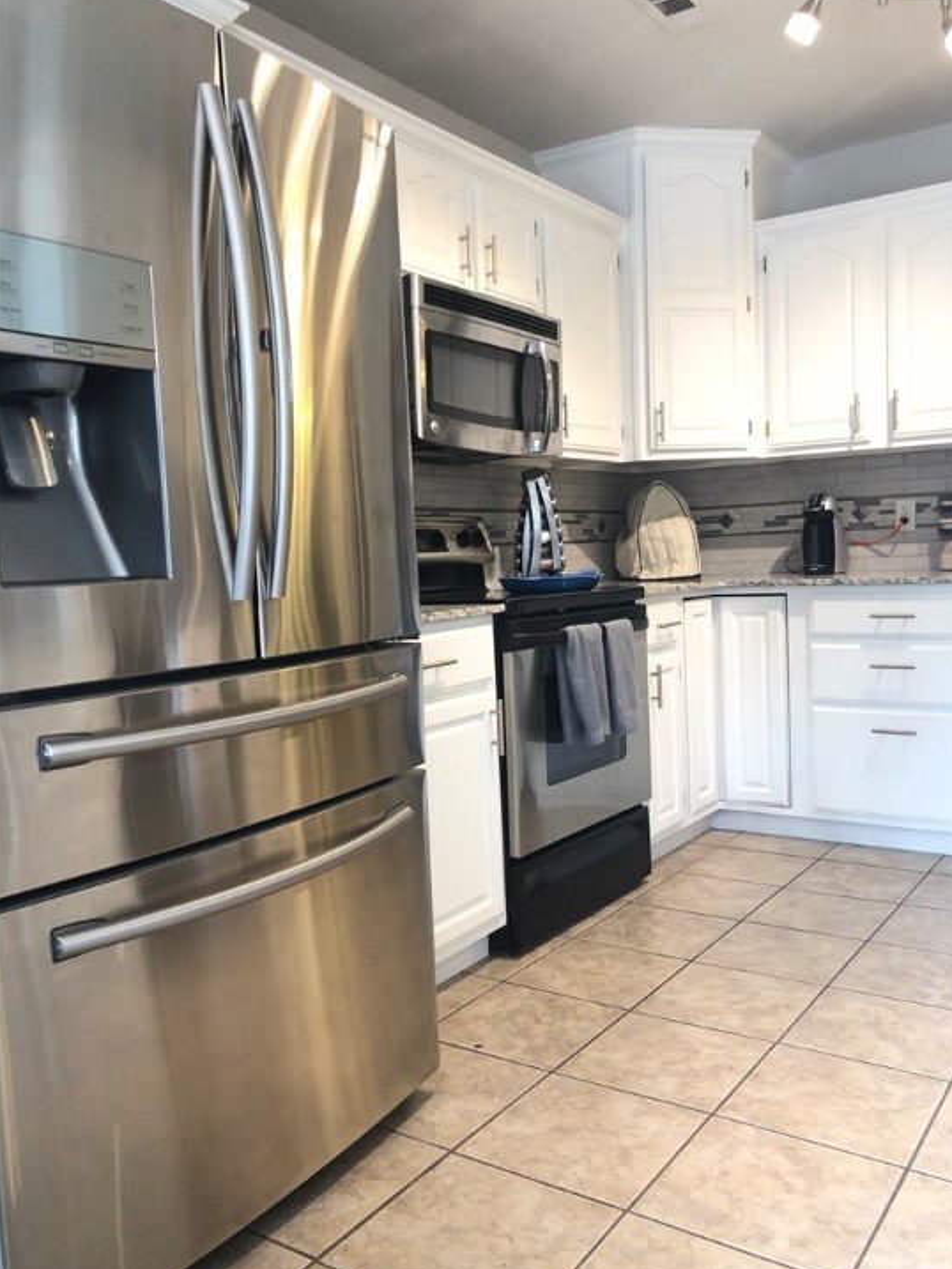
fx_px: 1100
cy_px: 642
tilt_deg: -3.2
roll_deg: +1.8
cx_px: 506
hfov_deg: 46.8
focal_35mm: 30
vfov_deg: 60.0
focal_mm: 4
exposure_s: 1/20
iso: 40
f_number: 1.8
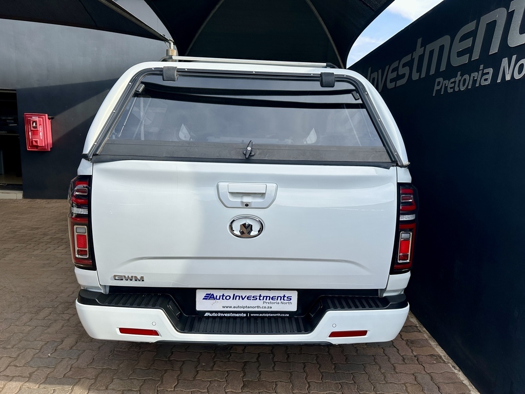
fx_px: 364
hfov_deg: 71.6
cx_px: 262
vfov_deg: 56.8
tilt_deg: -9.9
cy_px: 197
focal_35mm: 24
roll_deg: -2.4
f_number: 1.78
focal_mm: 6.86
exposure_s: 1/2299
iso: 80
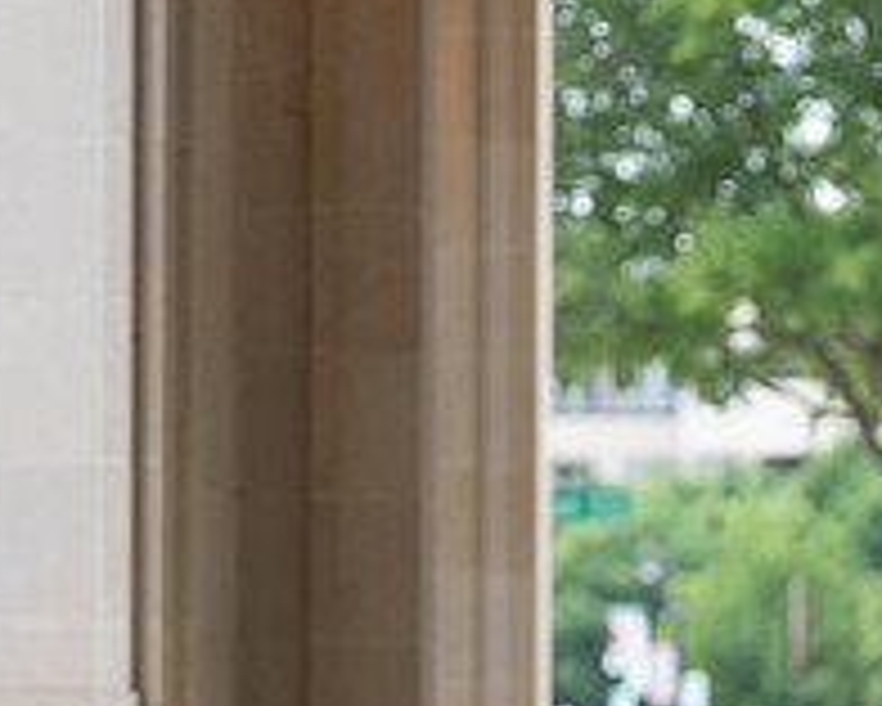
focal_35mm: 223
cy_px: 752
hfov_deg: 8.6
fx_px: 5824
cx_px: 935
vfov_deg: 6.9
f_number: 2.8
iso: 640
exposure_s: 1/320
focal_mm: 70
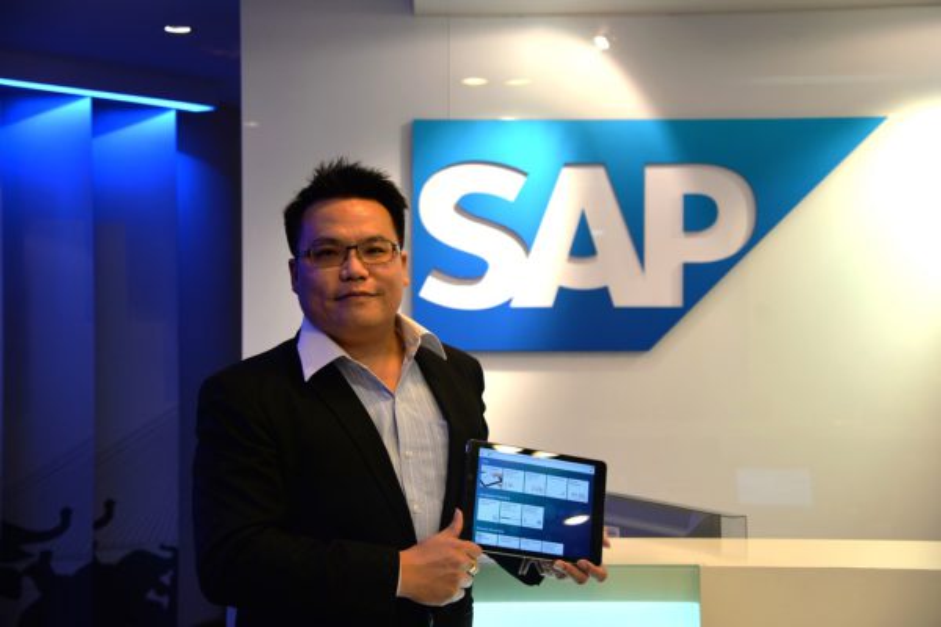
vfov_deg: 24.6
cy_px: 314
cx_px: 470
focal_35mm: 55
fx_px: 1438
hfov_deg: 36.2
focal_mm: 55
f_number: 4.5
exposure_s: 1/80
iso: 250
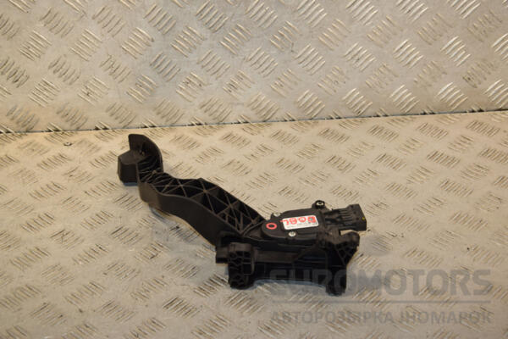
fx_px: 889
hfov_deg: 31.9
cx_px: 254
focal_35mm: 63
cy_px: 170
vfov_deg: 21.6
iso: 800
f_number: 7.1
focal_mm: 42
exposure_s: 1/200
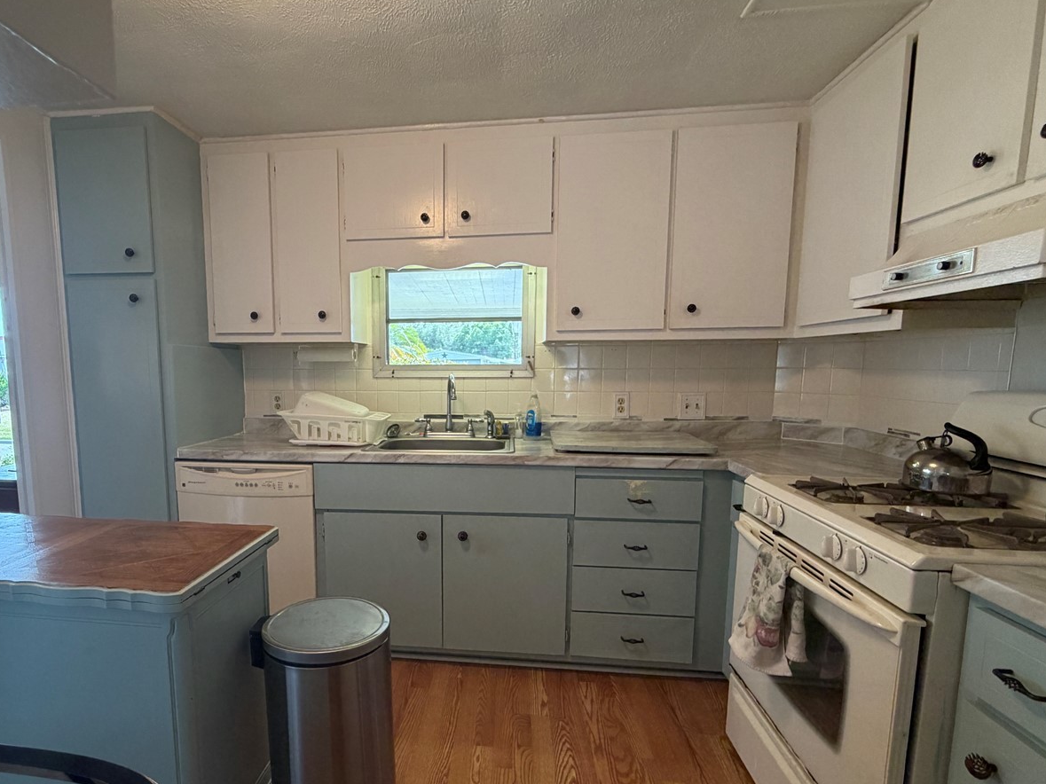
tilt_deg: -6.0
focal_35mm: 19
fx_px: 574
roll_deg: +0.1
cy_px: 436
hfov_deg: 83.9
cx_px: 434
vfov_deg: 68.5
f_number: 2.2
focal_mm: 2.22
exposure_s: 1/120
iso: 250
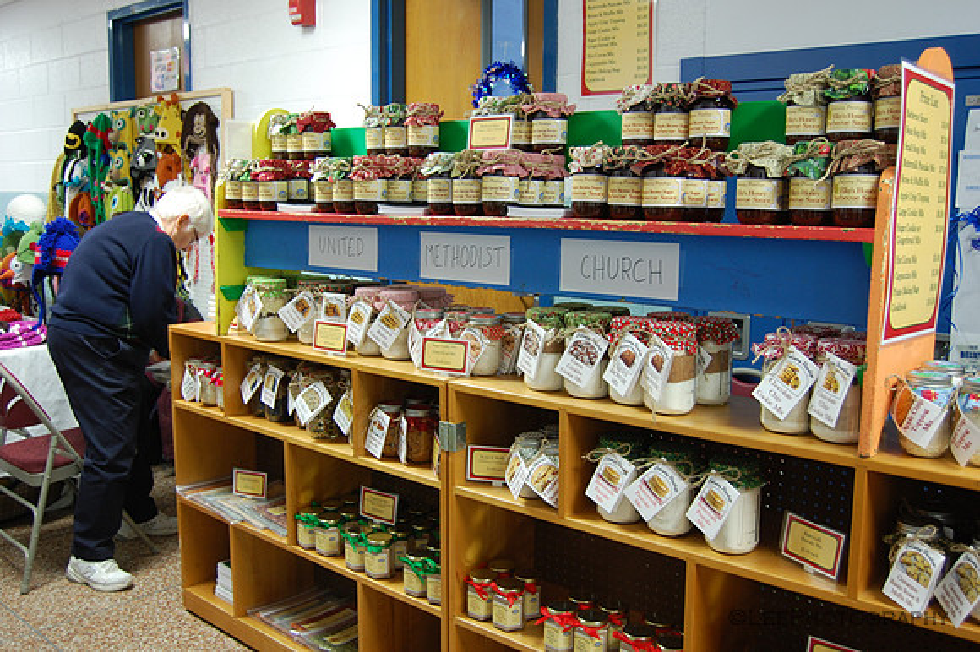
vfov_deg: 38.3
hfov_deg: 55.1
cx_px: 490
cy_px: 326
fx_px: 939
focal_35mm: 34
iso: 400
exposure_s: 1/10
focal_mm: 23
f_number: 3.8
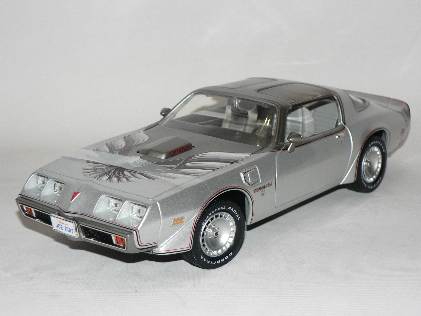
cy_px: 158
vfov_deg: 20.2
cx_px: 210
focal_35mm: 73
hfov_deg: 26.7
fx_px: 888
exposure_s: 1/60
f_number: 3.2
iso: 100
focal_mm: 12.2
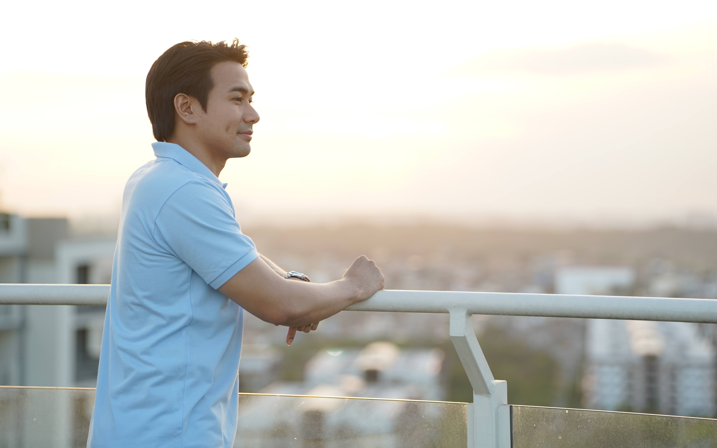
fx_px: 2091
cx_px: 366
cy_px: 201
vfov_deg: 12.2
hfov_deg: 19.5
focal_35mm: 107
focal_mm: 100
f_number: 2.8
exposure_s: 1/640
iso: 400
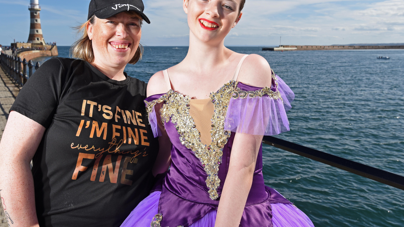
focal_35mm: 34
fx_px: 364
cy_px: 93
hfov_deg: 58.0
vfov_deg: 34.6
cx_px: 187
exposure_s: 1/200
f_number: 10
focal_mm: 28
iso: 100
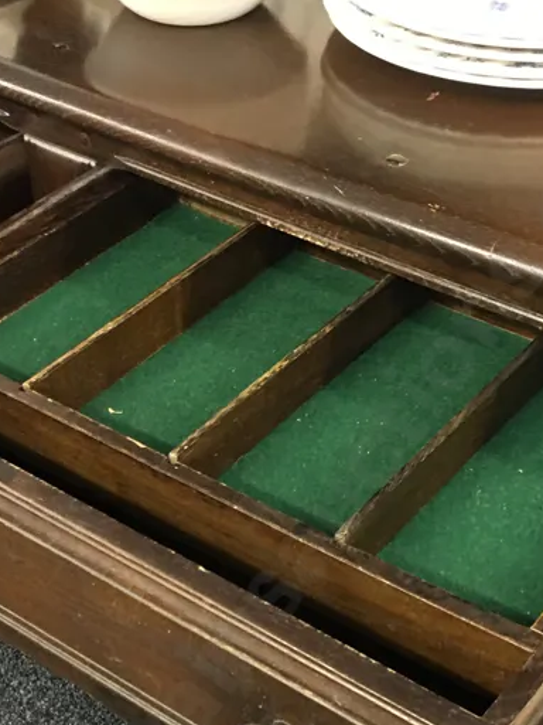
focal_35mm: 58
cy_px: 610
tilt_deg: -45.2
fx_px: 1213
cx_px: 262
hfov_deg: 25.2
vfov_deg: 32.1
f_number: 2.2
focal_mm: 4.15
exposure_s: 1/8
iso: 100
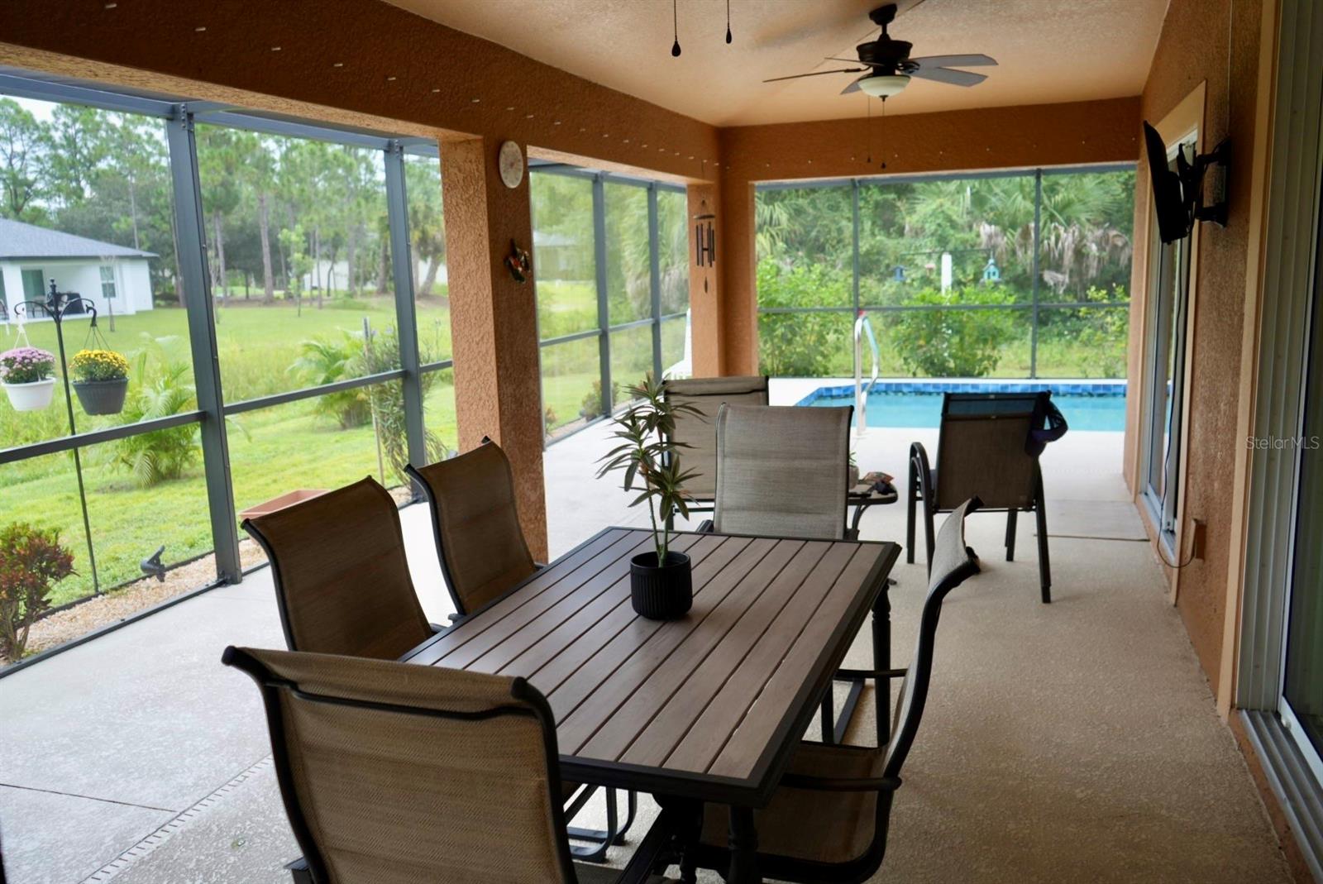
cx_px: 662
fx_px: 1030
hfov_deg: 65.4
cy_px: 442
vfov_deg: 46.5
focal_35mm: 28
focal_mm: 28
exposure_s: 1/160
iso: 640
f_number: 4
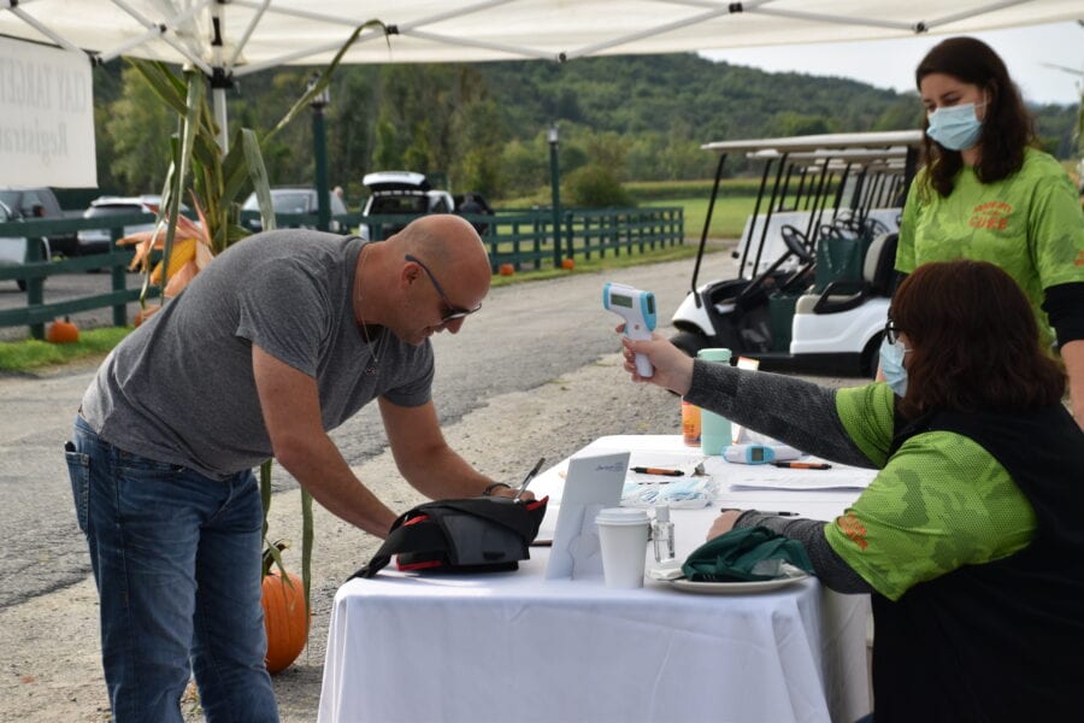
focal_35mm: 78
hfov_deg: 26.0
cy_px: 362
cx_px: 542
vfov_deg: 17.5
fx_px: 2348
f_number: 9
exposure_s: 1/320
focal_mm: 52
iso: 200
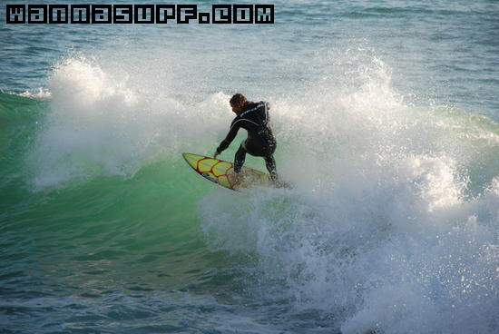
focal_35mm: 202
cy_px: 167
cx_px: 250
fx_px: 2810
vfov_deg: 6.8
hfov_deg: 10.1
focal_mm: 135
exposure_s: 1/1000
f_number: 5.6
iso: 400
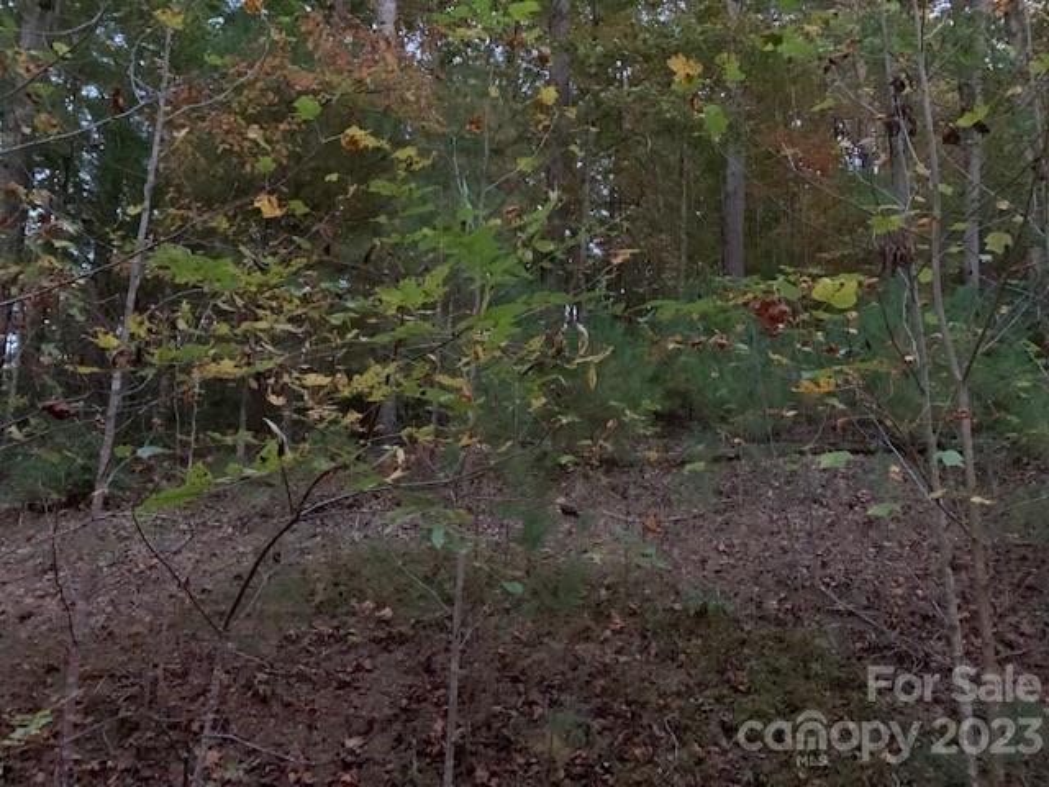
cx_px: 524
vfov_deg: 53.1
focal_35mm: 26
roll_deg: -2.1
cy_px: 394
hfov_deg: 67.3
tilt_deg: +14.6
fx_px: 788
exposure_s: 1/16
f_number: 1.8
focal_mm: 4.25
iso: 2000
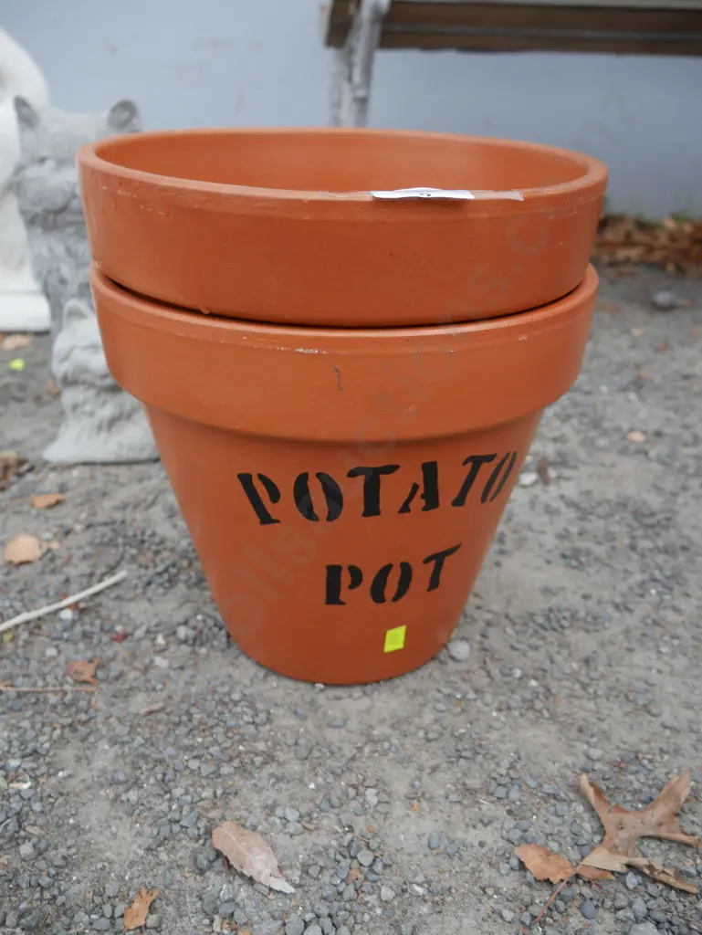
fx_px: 756
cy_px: 468
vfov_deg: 63.4
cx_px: 351
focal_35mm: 28
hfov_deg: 49.8
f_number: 3.5
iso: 200
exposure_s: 1/100
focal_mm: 14
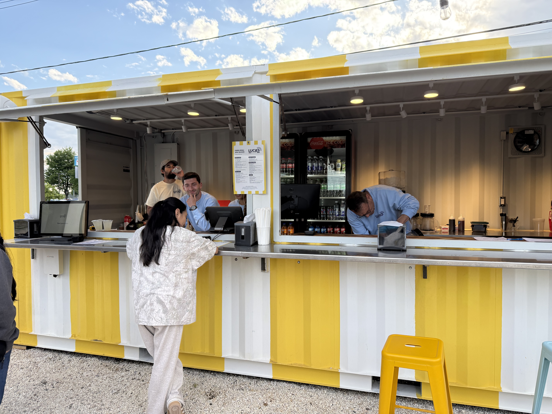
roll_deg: +0.4
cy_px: 207
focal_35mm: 24
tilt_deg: -3.1
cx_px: 276
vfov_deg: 56.8
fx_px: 383
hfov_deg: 71.6
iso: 100
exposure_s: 1/654
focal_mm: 6.76
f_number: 1.78
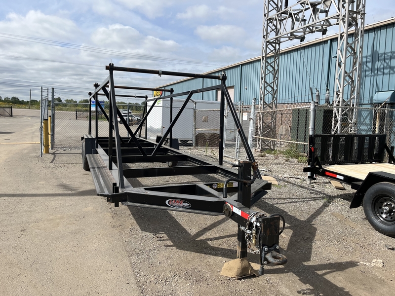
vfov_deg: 53.1
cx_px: 198
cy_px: 148
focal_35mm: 26
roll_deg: -1.8
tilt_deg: -6.0
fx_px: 297
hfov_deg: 67.3
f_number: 1.6
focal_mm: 5.1
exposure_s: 1/4149
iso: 50
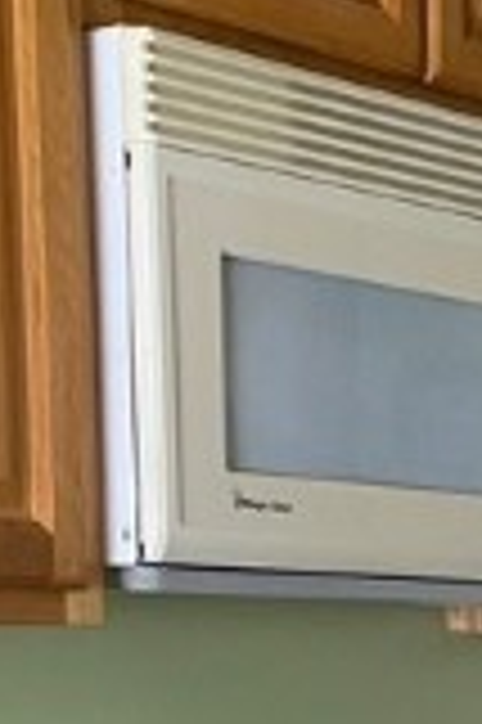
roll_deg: -0.3
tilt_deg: -9.6
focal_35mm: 129
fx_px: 2596
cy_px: 1133
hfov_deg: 9.9
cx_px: 959
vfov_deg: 14.6
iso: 160
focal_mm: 4.25
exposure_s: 1/60
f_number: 1.8
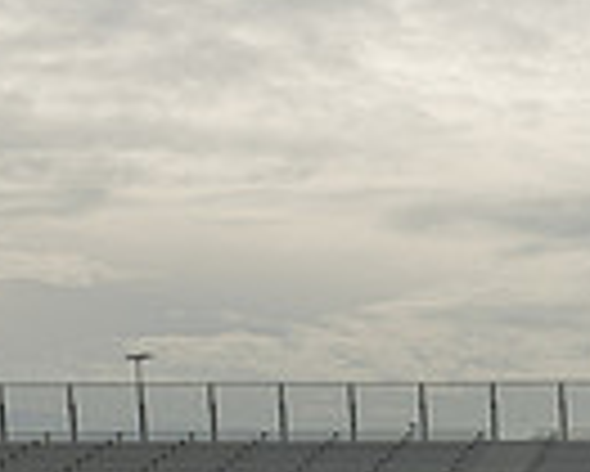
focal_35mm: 106
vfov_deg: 13.1
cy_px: 860
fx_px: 1852
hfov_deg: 16.4
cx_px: 905
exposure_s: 1/200
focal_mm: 24
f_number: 8
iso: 160
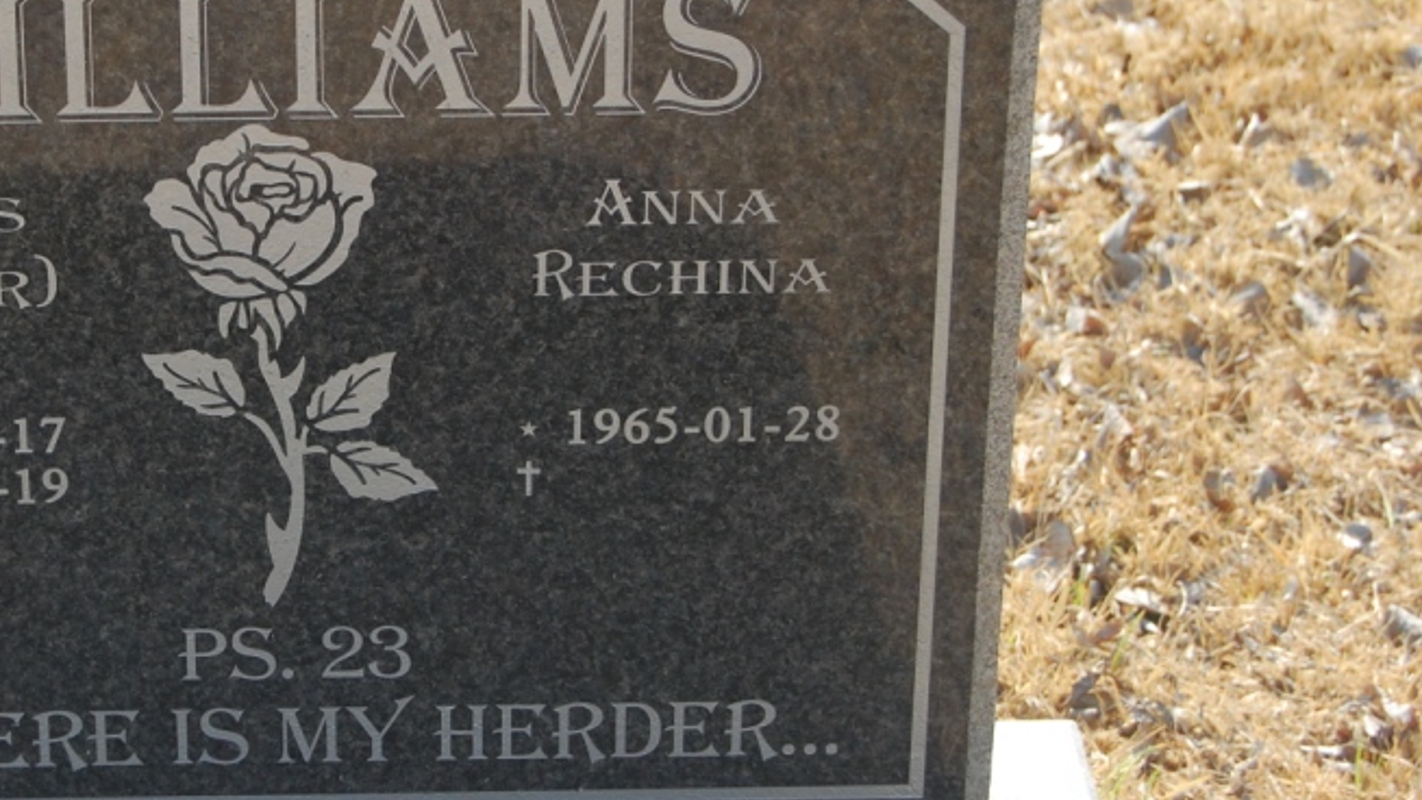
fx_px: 4450
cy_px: 297
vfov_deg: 10.3
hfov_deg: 18.0
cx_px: 335
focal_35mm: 118
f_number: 7.1
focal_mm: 48
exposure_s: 1/400
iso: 400
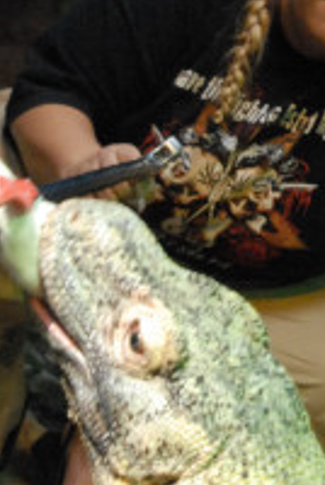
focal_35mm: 126
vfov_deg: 16.1
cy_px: 114
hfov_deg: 10.8
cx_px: 313
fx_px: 1700
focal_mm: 28
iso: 1600
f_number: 7.1
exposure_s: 1/180
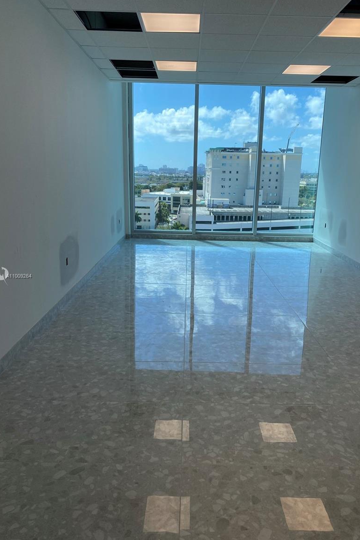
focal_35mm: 28
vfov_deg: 65.5
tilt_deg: -11.6
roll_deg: -2.3
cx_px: 200
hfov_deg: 46.3
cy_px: 276
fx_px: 420
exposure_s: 1/822
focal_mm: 4.25
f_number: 1.8
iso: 32
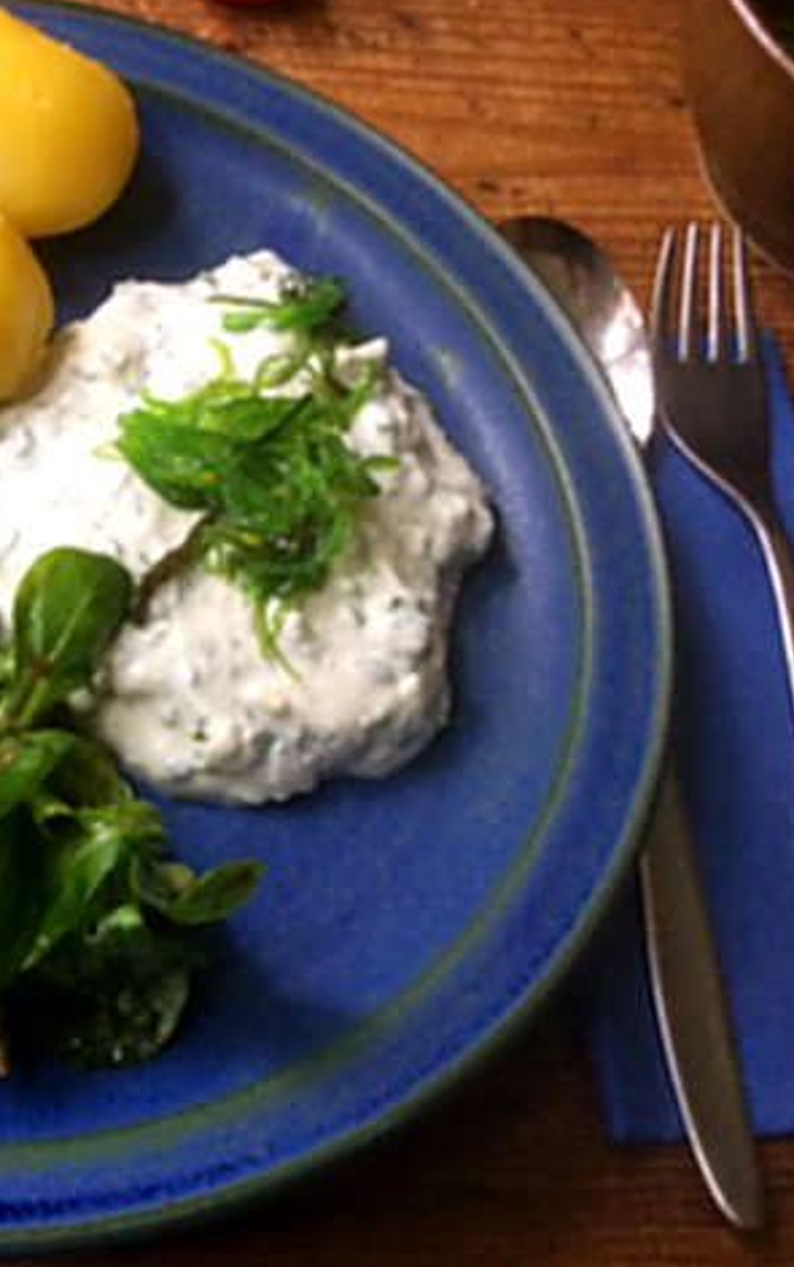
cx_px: -11
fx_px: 1590
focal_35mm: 46
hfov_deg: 26.5
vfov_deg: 43.5
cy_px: 627
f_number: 2.4
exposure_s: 1/25
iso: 160
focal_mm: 3.3
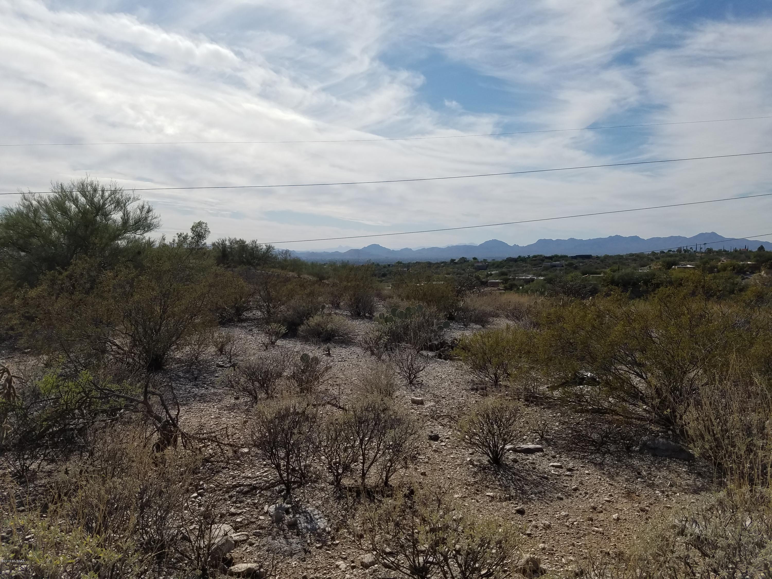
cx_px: 386
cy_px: 290
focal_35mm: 26
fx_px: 580
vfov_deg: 53.1
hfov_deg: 67.3
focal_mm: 4.2
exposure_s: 1/7120
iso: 50
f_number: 1.7
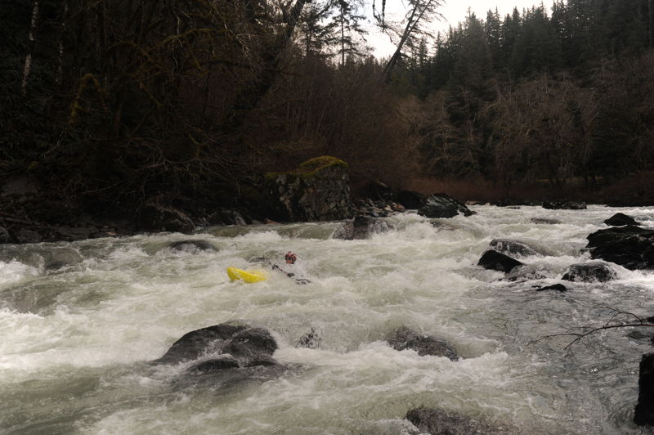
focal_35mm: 35
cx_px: 327
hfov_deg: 54.5
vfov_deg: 37.8
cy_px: 218
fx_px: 635
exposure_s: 1/800
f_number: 5
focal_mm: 35
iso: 320
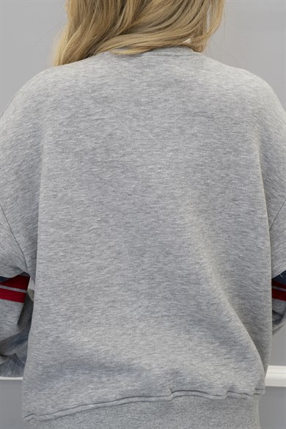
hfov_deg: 29.2
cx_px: 143
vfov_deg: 42.7
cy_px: 214
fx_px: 548
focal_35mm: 46
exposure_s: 1/60
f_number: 7.1
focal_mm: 46
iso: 800
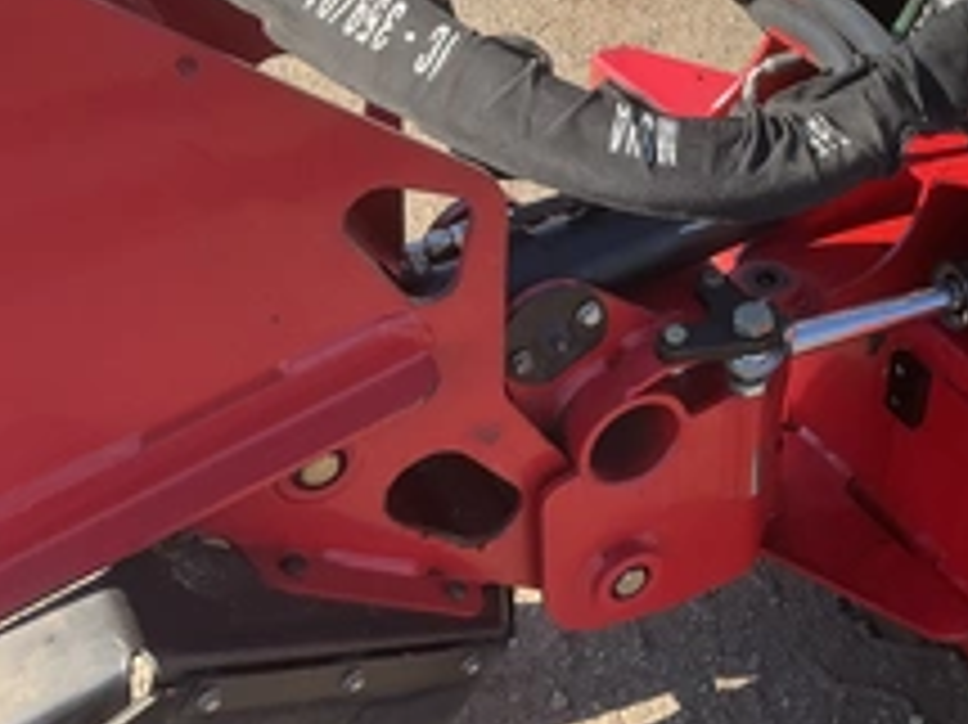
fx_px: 1509
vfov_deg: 26.9
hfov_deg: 33.4
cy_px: 261
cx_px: 896
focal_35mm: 54
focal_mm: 3
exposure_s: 1/586
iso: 25
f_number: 1.8
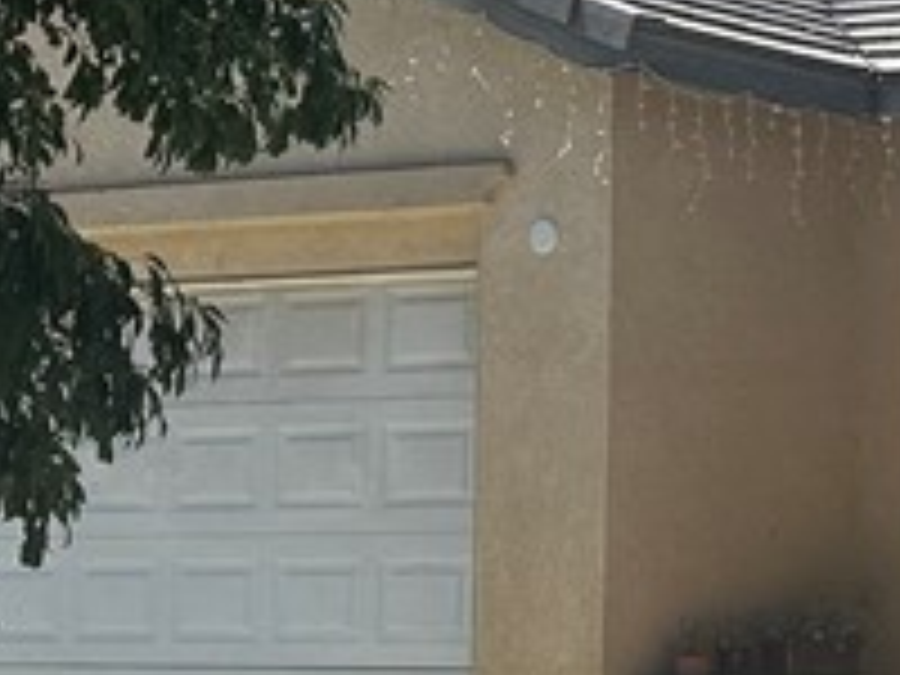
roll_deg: -0.4
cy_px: 436
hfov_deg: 13.7
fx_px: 3198
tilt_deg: +3.8
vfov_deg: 12.0
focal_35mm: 123
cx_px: 1791
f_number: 1.78
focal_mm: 6.86
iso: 80
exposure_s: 1/4762
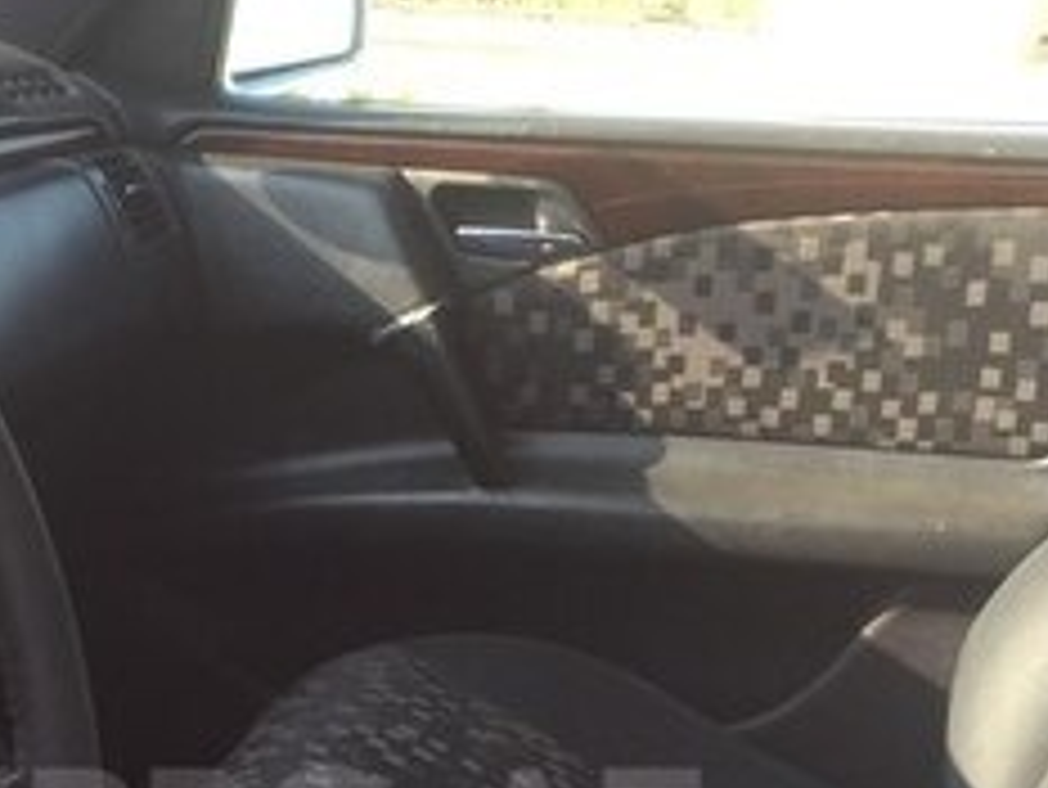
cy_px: 835
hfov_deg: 23.5
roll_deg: -2.3
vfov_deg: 17.5
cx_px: 243
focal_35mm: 82
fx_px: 2484
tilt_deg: -18.6
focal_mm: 4.15
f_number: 2.2
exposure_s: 1/114
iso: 32
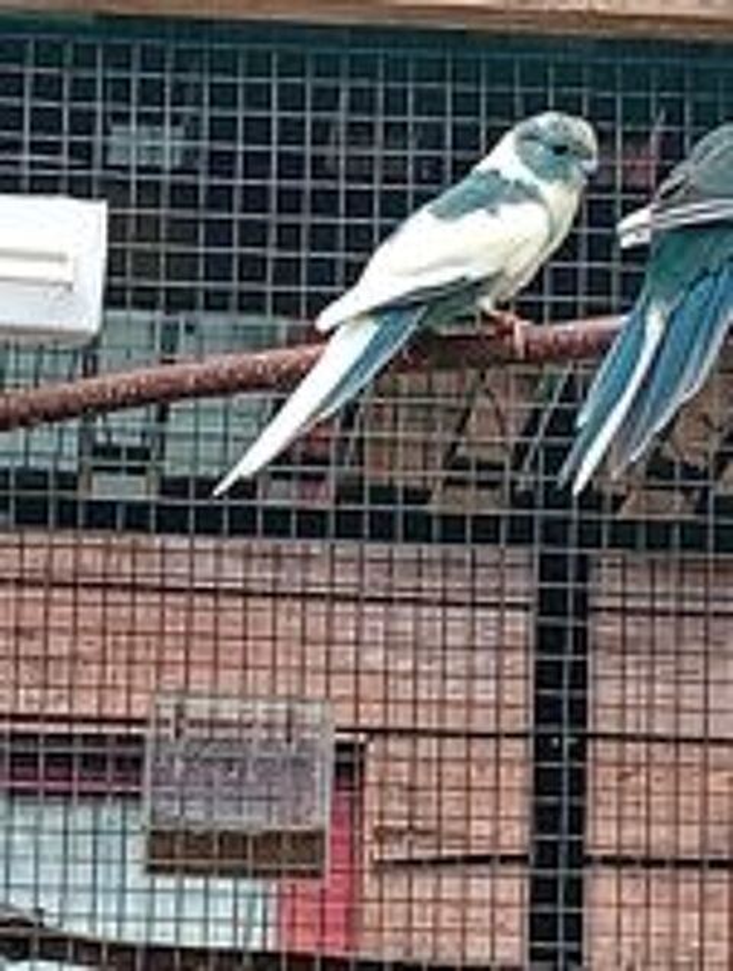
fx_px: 4387
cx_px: 366
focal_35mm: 156
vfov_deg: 12.6
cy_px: 486
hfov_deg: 9.6
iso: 175
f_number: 1.8
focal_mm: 3.96
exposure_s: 1/33.3
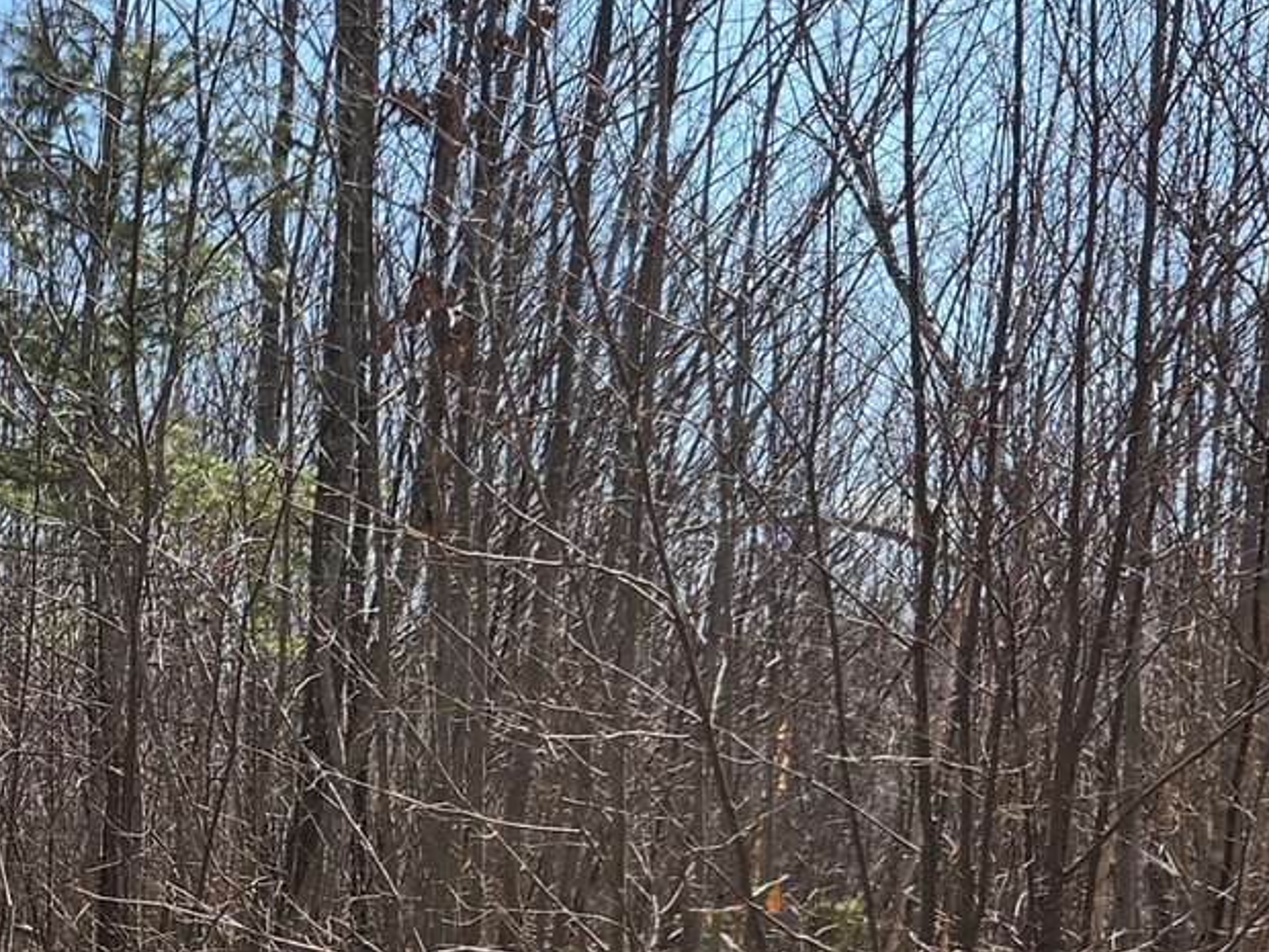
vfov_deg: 19.0
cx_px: -119
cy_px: 878
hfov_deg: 24.0
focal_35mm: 76
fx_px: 2786
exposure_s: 1/3345
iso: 80
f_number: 1.8
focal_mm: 5.4
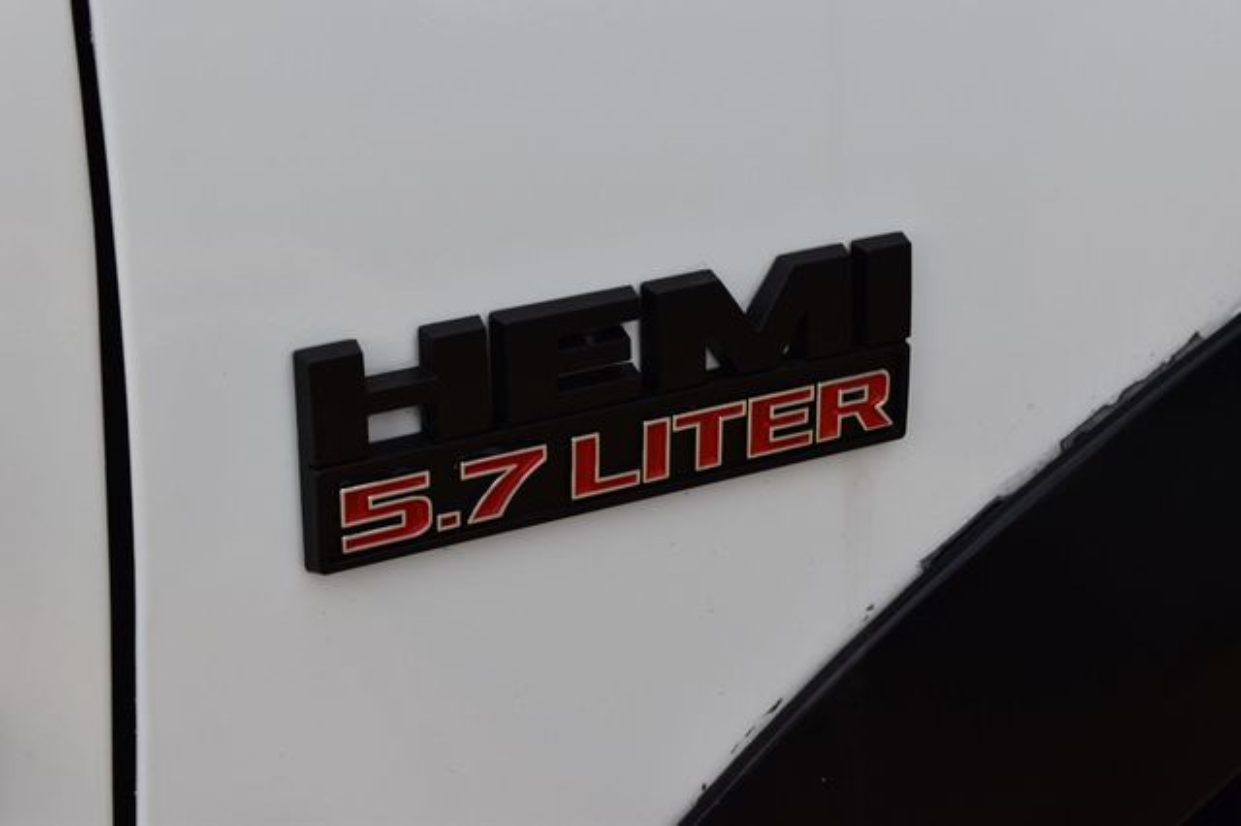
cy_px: 413
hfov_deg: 24.6
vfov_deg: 16.5
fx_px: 2842
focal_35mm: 82
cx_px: 620
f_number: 10
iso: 400
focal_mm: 55
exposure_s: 1/200
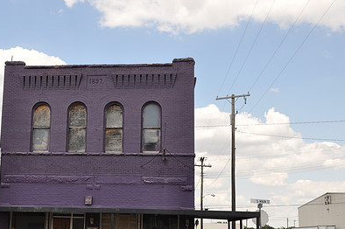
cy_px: 141
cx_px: 108
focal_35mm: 53
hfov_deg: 37.0
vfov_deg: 25.4
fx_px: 507
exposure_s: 1/200
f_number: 7.1
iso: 200
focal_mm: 24
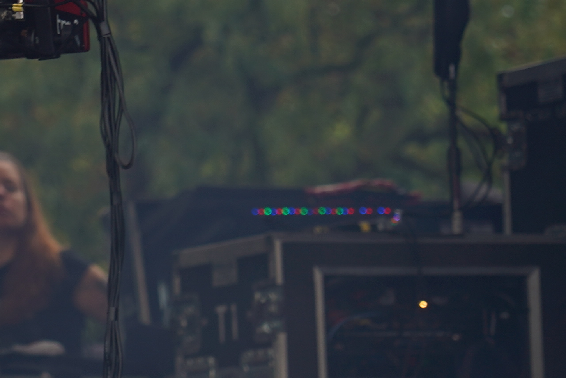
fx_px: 6823
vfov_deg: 3.2
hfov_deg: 4.7
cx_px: -374
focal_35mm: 434
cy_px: -225
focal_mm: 105
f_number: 5
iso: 100
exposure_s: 1/200
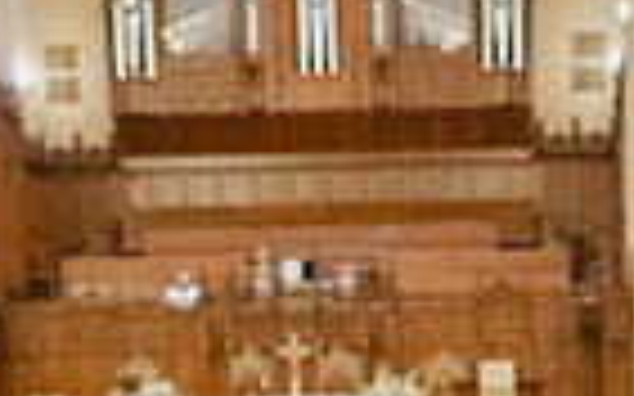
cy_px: 736
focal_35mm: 101
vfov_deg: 11.8
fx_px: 1744
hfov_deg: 20.5
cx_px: 450
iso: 8000
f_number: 2.8
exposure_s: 1/125
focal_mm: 24
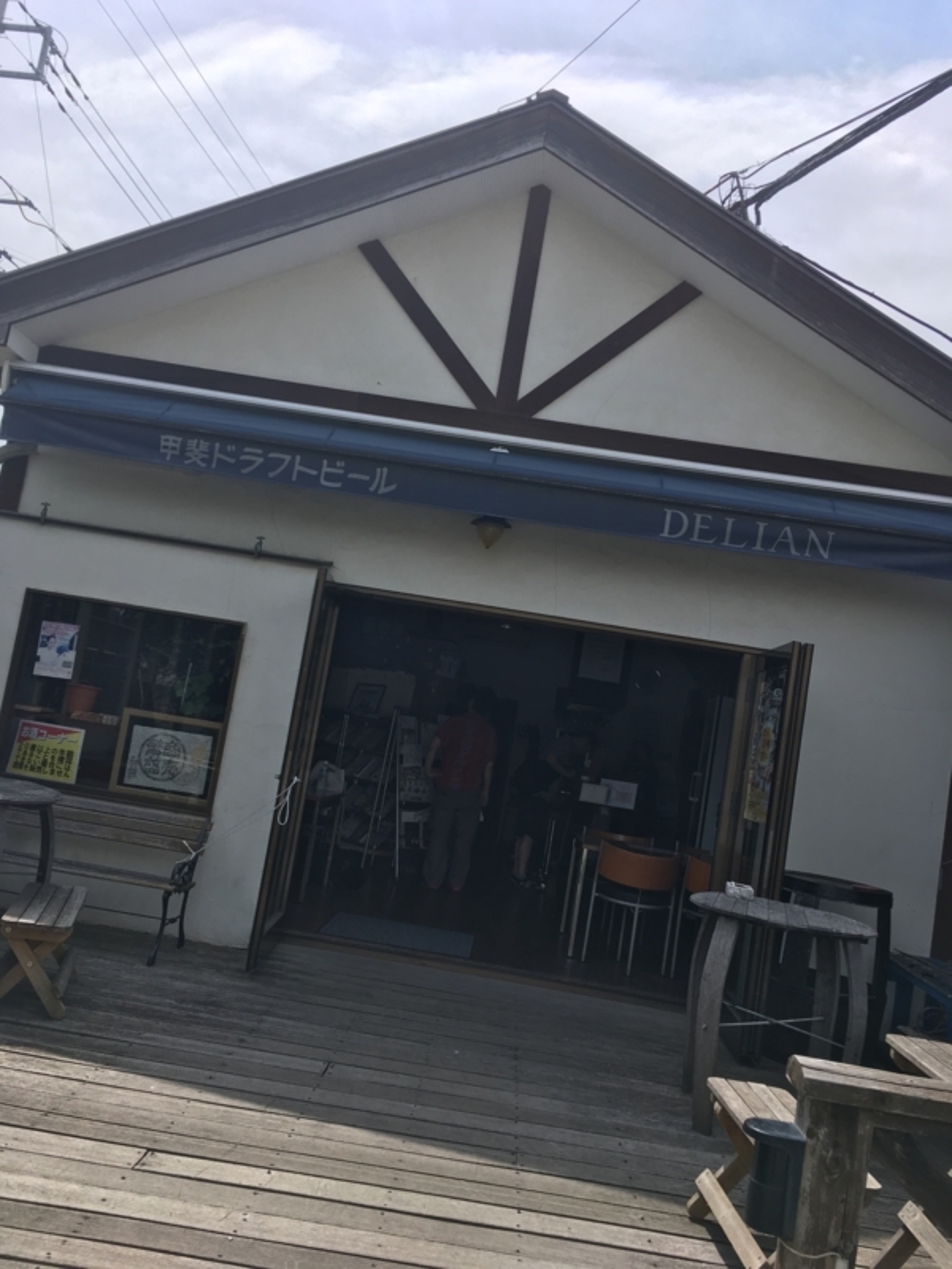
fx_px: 1063
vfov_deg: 61.7
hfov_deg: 48.2
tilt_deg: +5.4
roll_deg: -9.5
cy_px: 634
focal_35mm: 29
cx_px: 476
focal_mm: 4.15
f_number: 2.2
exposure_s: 1/1451
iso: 25
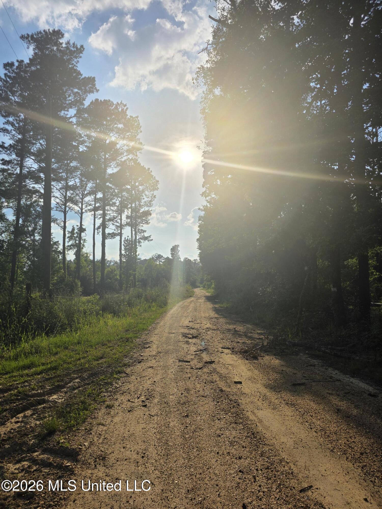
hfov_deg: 58.9
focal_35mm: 23
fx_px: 338
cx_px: 191
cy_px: 254
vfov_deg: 73.9
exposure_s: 1/7944
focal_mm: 6.3
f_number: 1.7
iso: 25
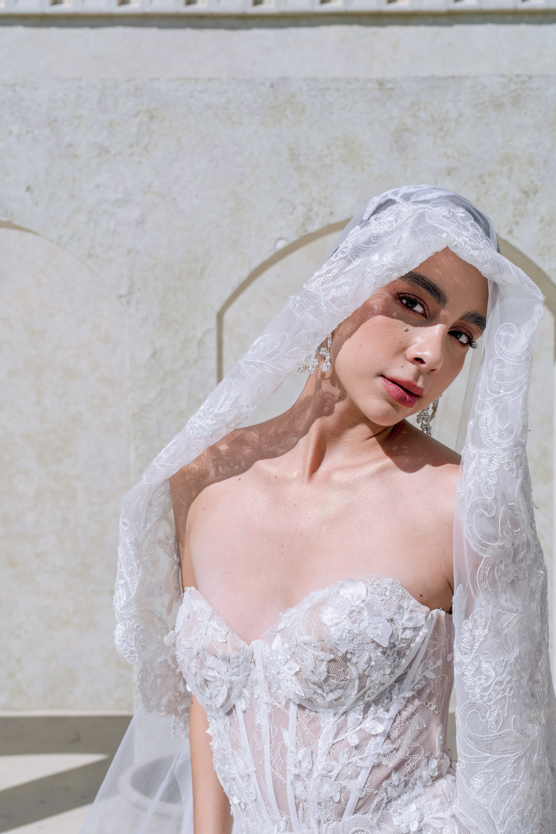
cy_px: 417
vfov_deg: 43.6
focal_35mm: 45
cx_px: 278
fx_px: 1042
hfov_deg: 29.9
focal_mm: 45
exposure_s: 1/640
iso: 80
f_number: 7.1
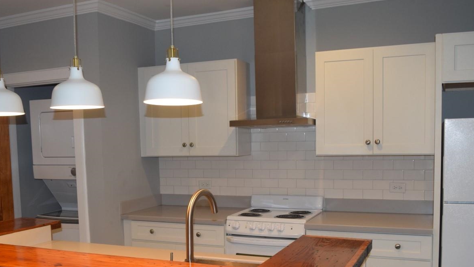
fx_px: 490
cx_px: 212
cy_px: 199
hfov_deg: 51.5
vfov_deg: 30.0
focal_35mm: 39
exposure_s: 1/100
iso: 800
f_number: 5
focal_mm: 18
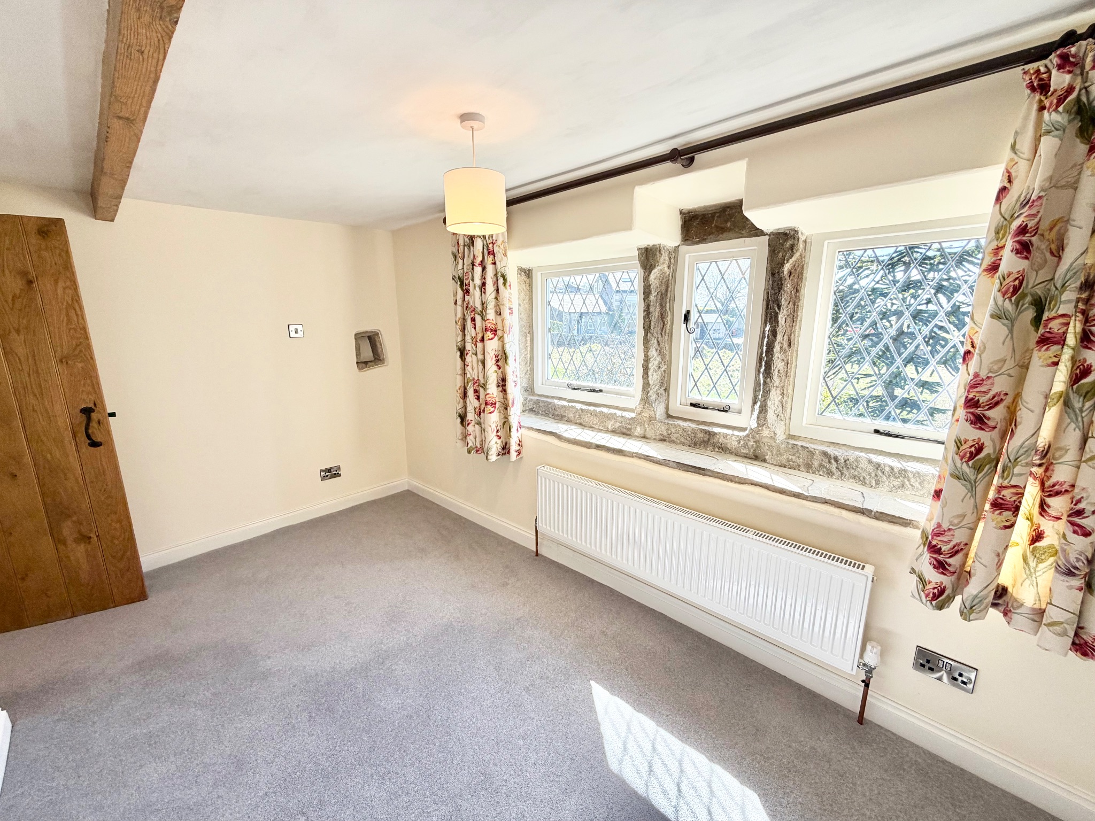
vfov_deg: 85.7
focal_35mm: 14
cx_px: 548
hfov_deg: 102.1
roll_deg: +0.7
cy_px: 410
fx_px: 443
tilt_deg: -11.8
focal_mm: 2.22
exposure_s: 1/121
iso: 50
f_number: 2.2
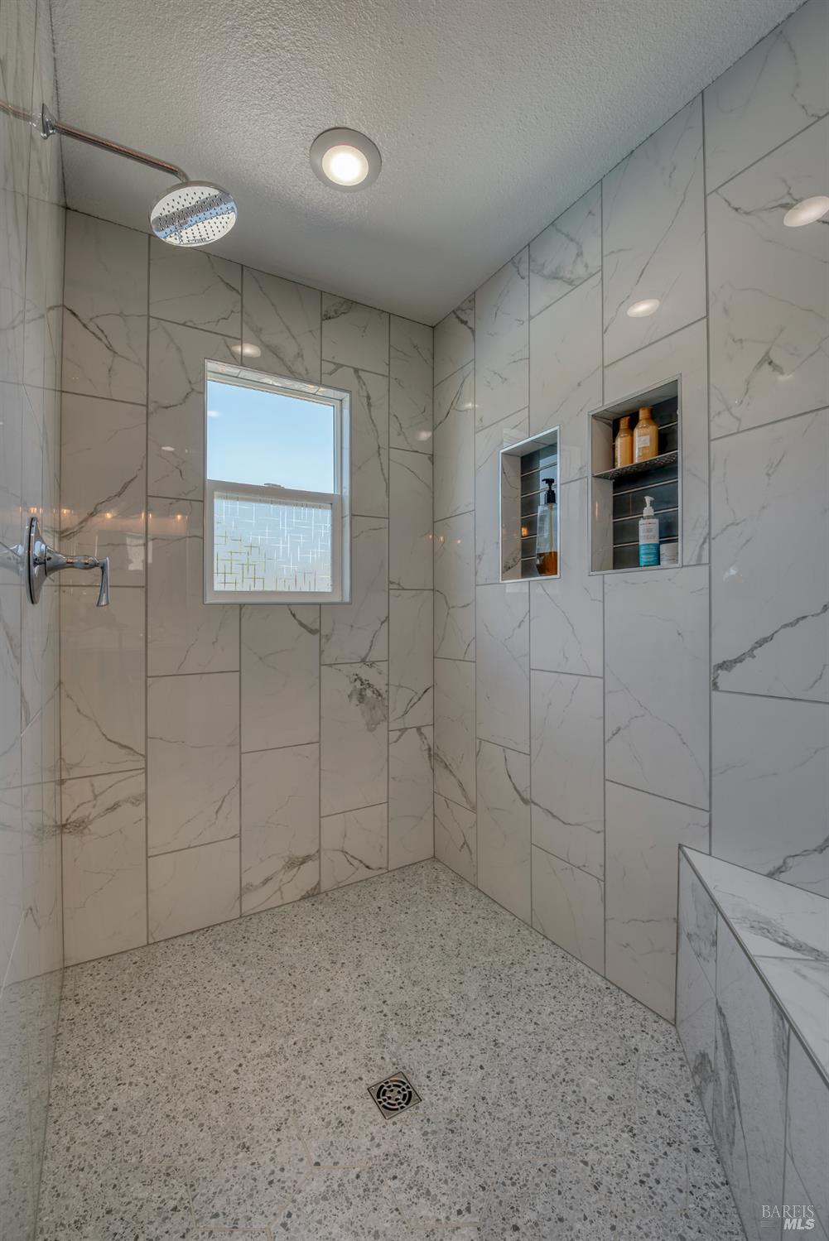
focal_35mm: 14
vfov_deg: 104.2
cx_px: 414
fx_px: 483
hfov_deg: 81.3
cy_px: 620
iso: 100
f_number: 7.1
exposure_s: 1/50
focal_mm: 14
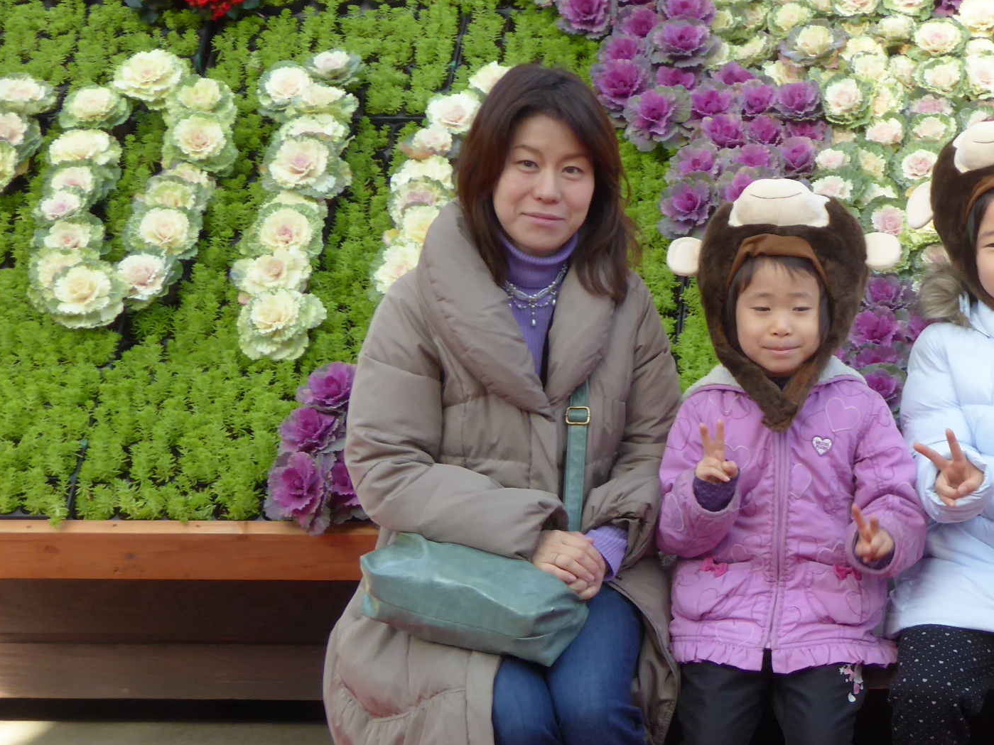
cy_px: 434
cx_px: 869
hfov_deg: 19.9
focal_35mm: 97
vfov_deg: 15.2
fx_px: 2785
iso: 160
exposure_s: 1/60
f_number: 4.1
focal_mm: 9
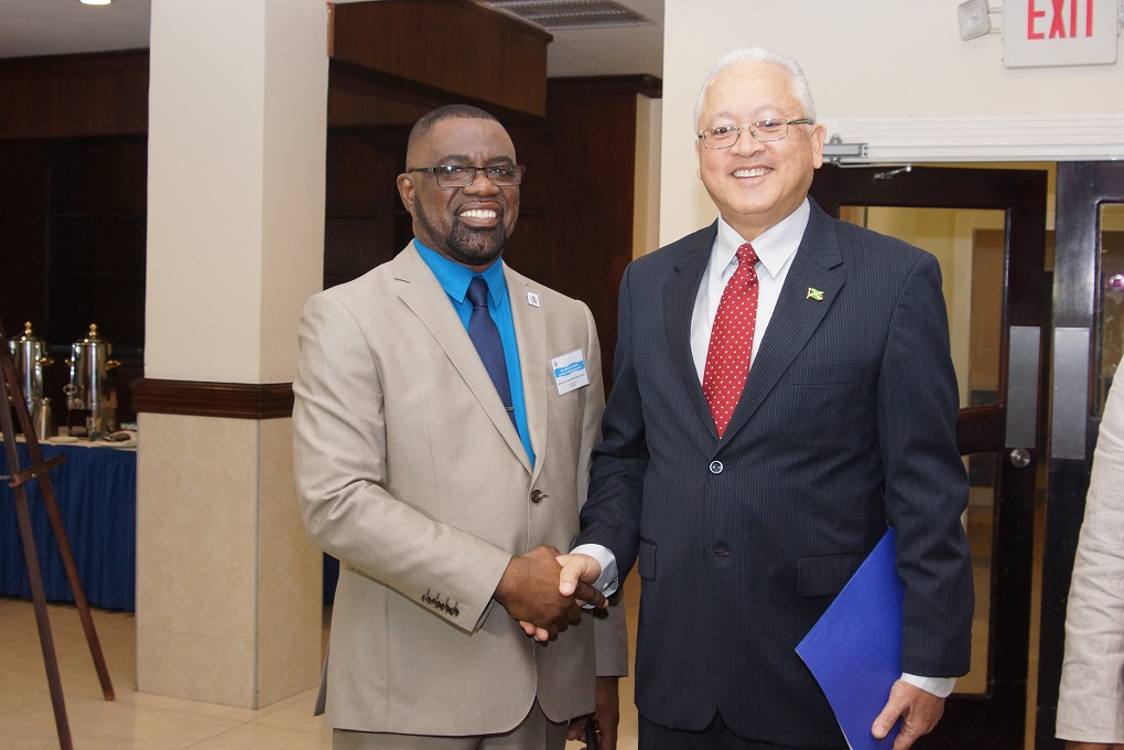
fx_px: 1639
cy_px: 375
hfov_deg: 37.9
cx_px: 562
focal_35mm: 52
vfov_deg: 25.8
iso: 800
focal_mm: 35
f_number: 8
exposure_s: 1/40
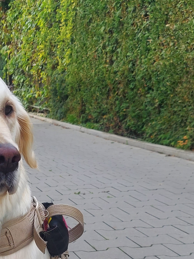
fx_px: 471
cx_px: -2
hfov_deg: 22.4
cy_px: 245
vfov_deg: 29.2
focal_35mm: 63
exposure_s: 1/515
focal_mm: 5.23
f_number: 1.8
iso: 40
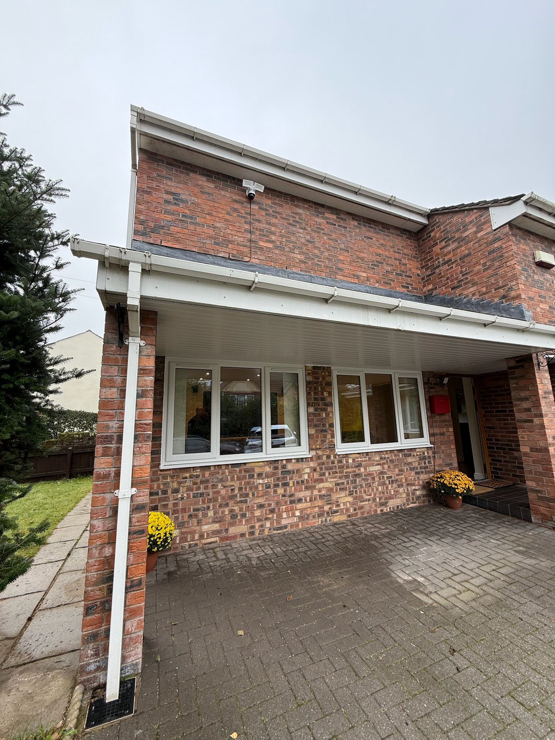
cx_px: 278
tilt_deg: +11.3
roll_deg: +1.6
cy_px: 370
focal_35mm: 14
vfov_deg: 102.1
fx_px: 299
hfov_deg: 85.7
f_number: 2.2
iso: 50
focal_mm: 2.22
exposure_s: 1/126
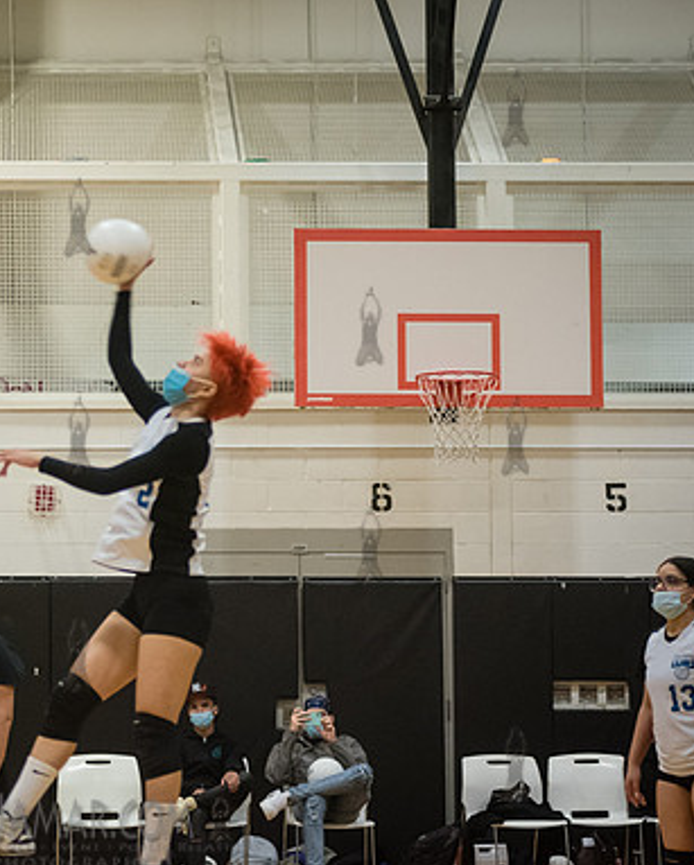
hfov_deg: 12.9
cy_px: 435
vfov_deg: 16.1
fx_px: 3052
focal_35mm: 119
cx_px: 77
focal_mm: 80
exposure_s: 1/400
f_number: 3.2
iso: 5000
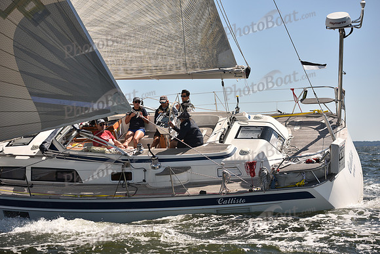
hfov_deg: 28.8
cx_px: 190
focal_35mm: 70
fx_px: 739
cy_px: 127
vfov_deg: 19.5
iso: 250
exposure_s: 1/1600
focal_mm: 70
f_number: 4
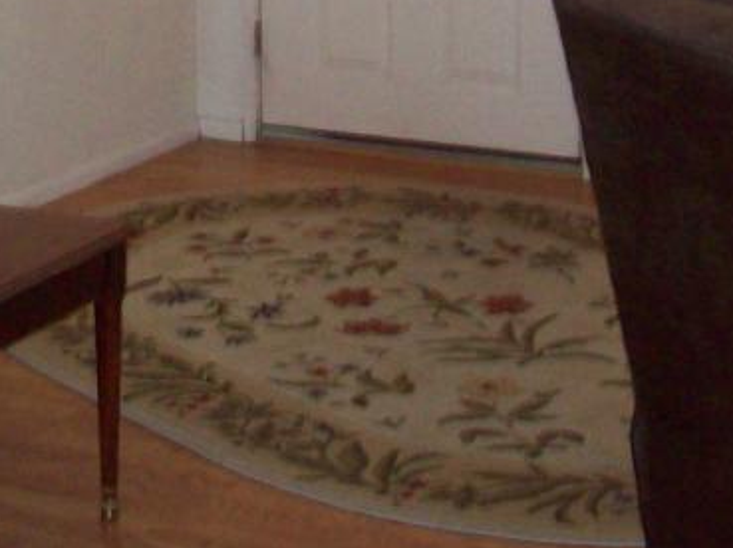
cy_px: -177
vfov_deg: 14.1
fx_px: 2115
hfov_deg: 19.3
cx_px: 79
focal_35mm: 100
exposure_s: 1/64
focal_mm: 6
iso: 200
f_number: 2.7
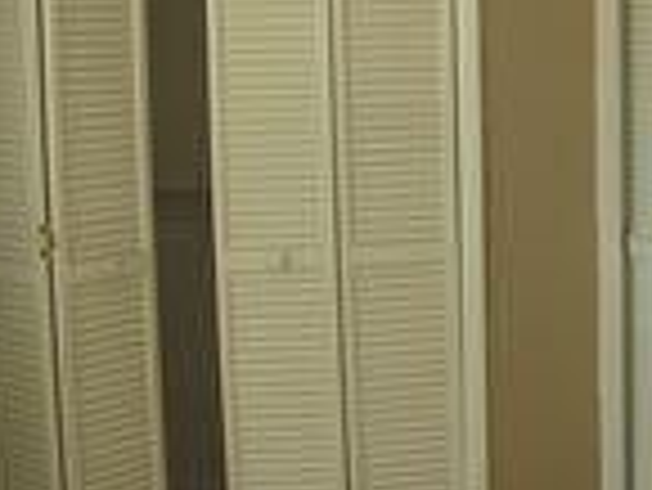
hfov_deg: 21.5
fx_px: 1678
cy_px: 180
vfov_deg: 16.6
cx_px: 589
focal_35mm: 89
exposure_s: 1/62
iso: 50
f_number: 3
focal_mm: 5.8
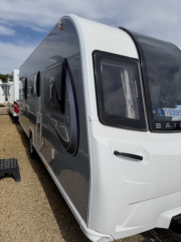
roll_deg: -3.3
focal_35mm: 24
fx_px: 167
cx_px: 90
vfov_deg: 71.6
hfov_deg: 56.8
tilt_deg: -8.1
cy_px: 121
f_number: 1.78
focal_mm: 6.76
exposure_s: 1/11905
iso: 80
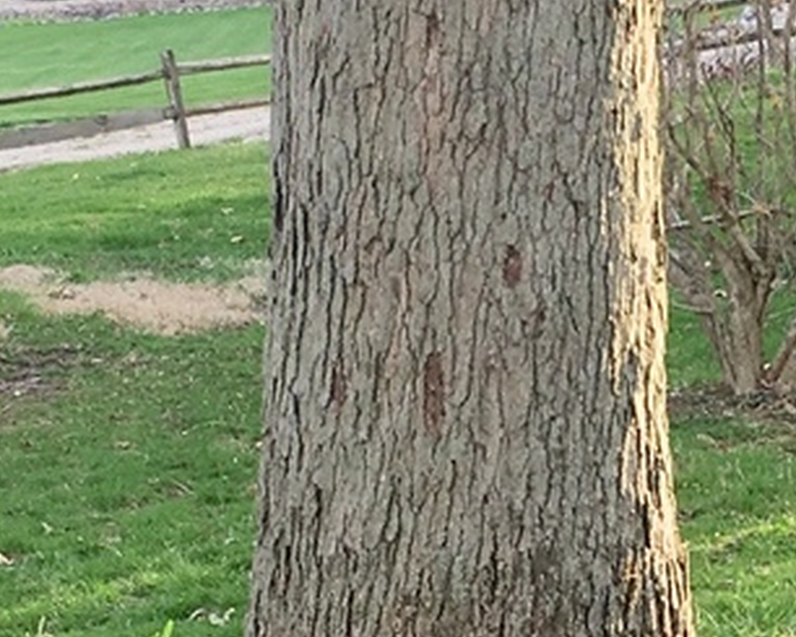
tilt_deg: -7.4
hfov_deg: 14.4
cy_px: 452
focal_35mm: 133
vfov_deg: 11.6
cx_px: 637
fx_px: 3134
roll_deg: -0.5
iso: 25
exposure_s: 1/241
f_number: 2.2
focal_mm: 4.15
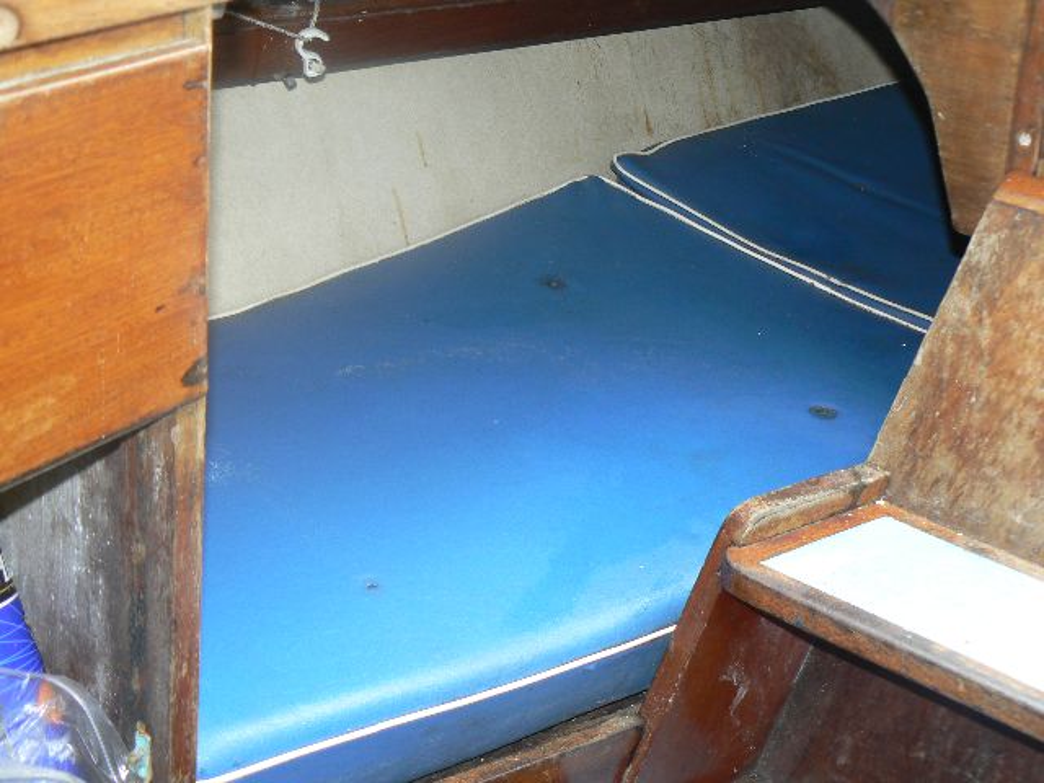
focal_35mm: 57
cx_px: 522
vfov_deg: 25.7
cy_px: 392
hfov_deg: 33.8
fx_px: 1719
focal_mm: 9.5
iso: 100
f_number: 3.2
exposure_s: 1/30
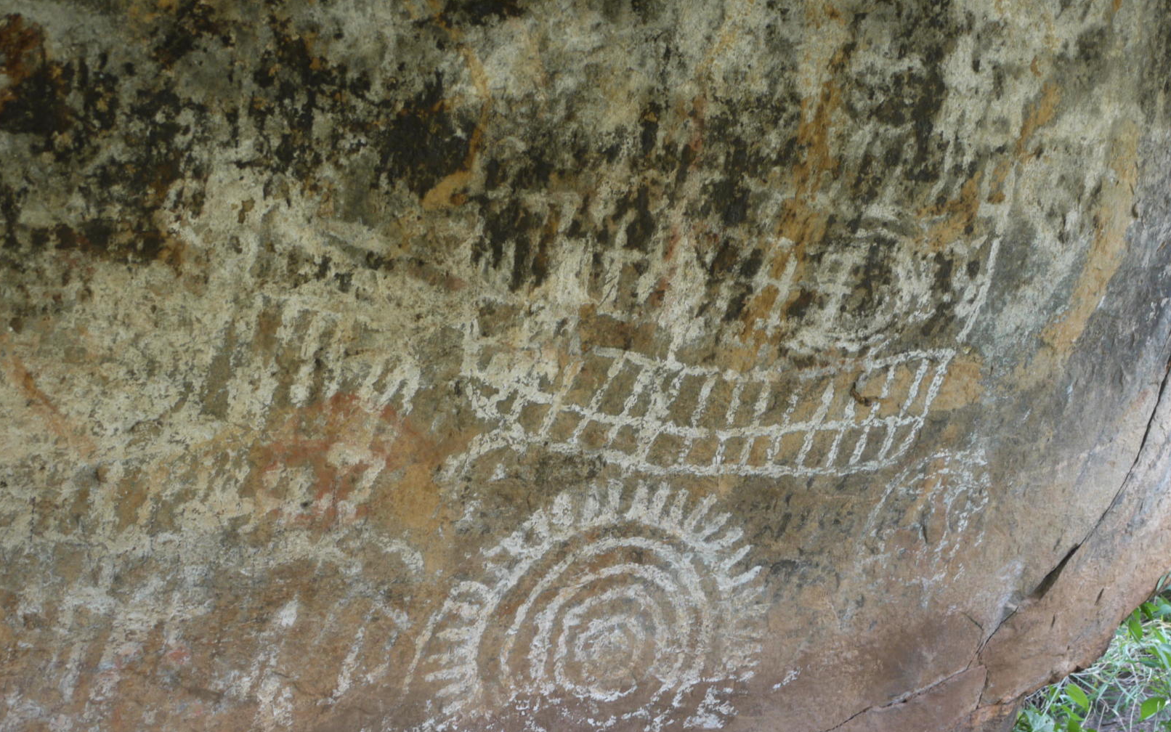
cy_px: 438
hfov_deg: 41.0
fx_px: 1564
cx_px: 583
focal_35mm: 49
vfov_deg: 26.3
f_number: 4.8
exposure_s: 1/30
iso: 200
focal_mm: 23
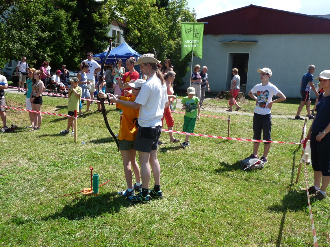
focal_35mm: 36
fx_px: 343
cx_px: 165
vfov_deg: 39.7
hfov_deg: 51.3
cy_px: 124
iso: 100
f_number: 3.7
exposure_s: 1/500
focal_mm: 6
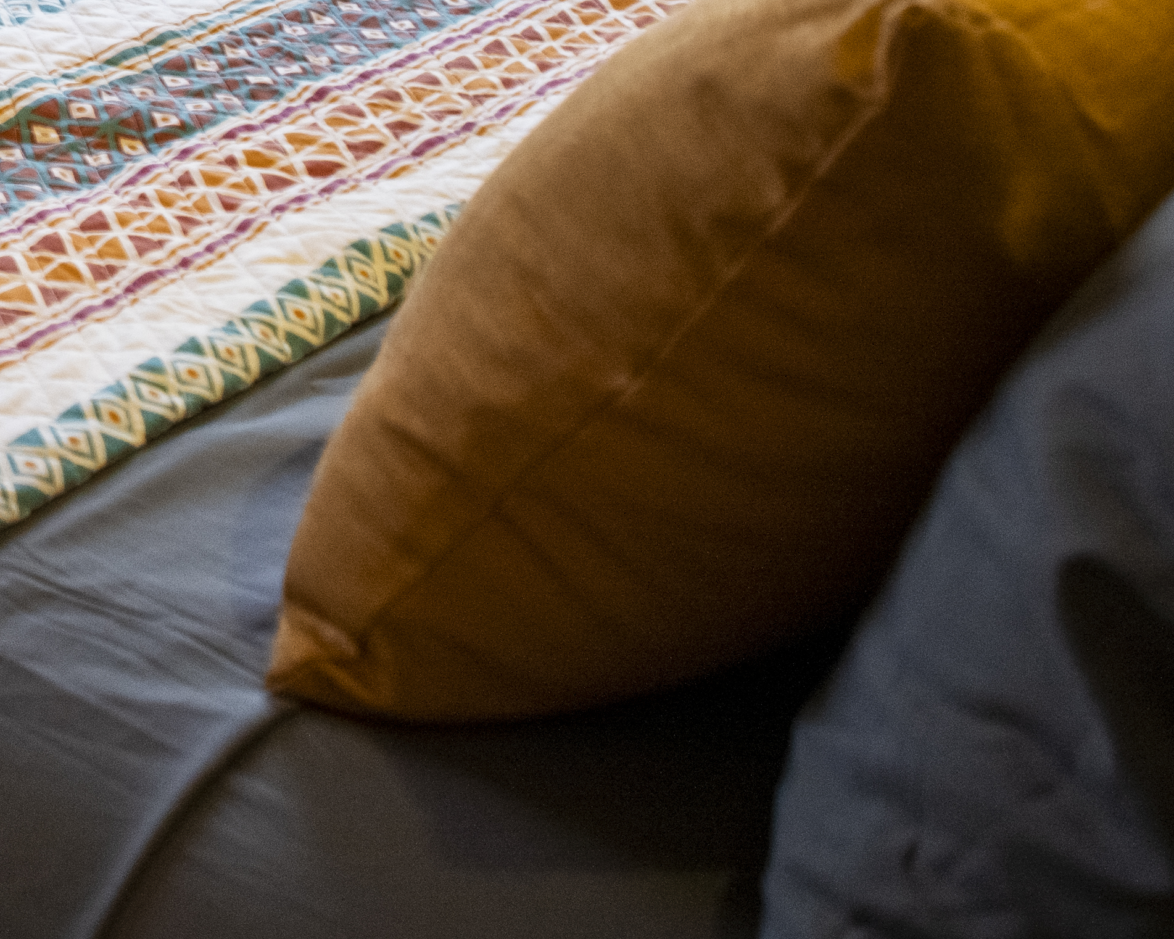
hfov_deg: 16.9
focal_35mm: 75
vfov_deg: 15.8
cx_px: -1313
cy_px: -978
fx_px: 2606
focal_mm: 16
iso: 1000
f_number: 2.8
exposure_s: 1/250
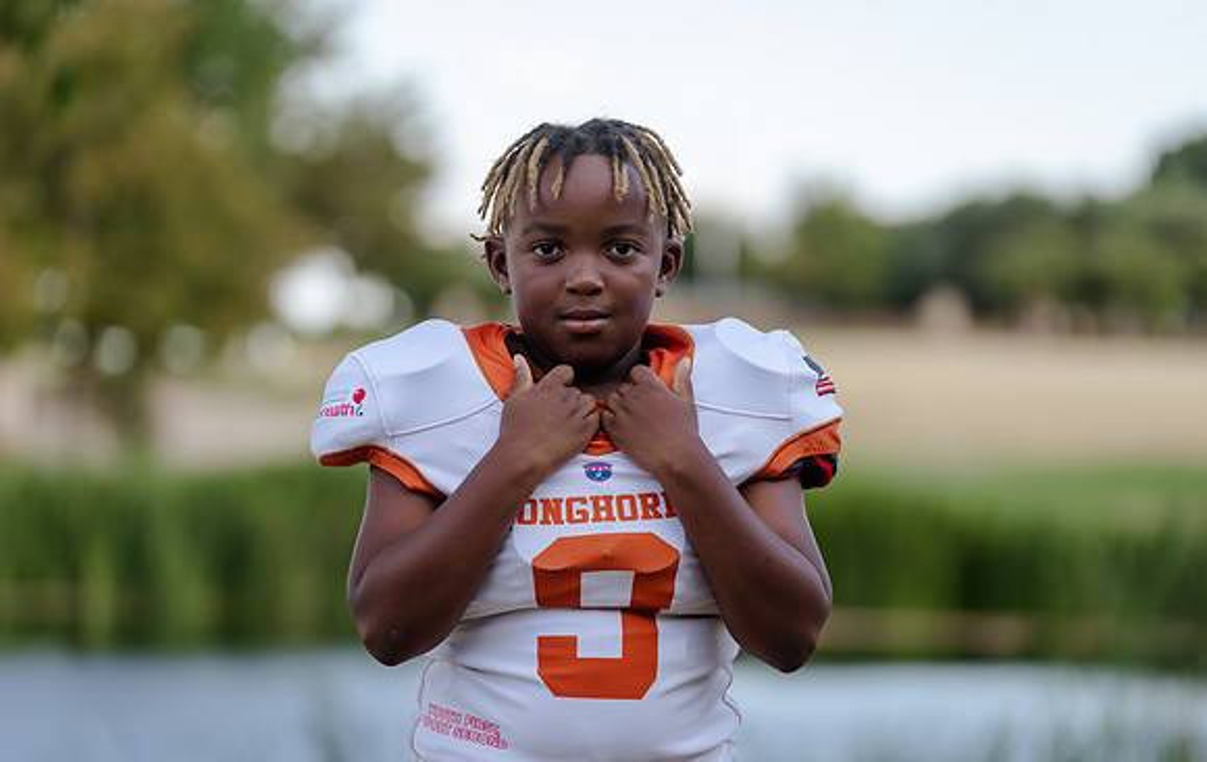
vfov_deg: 8.8
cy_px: 430
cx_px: 598
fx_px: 4952
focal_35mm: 150
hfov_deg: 13.9
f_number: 3.2
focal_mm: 138
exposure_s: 1/320
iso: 125
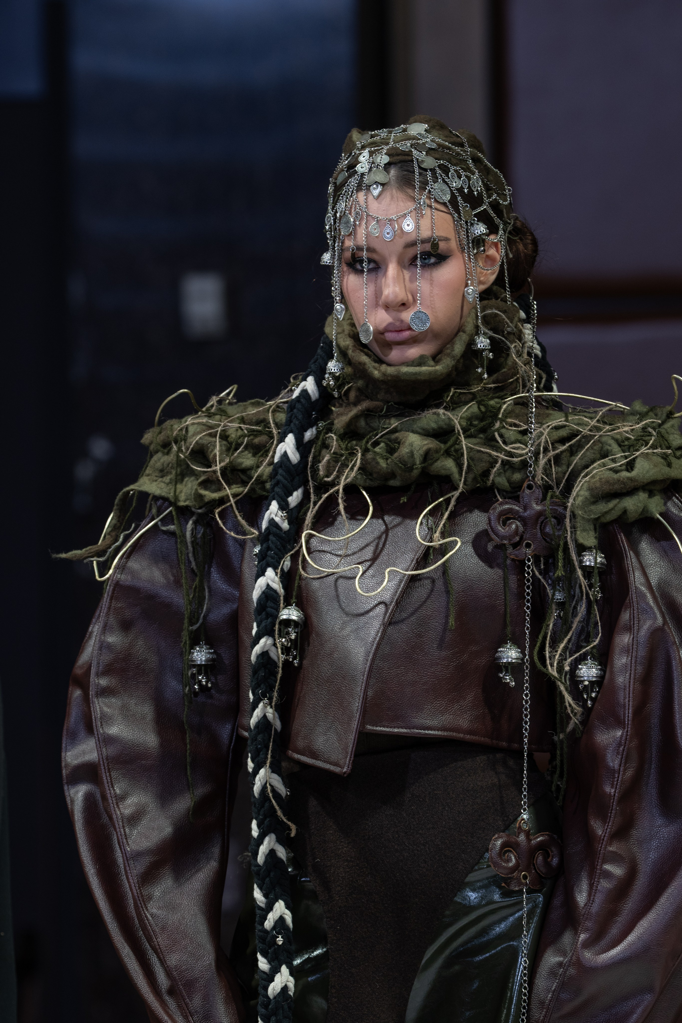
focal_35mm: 279
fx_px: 7928
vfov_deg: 7.4
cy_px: 512
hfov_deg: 4.9
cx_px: 341
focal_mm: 186.6
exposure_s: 1/80
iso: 200
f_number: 4.5
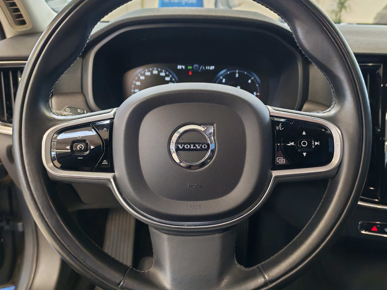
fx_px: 358
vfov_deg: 44.2
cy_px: 145
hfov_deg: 56.8
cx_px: 194
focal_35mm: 32
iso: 1056
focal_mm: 6.12
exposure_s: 1/100
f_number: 1.9
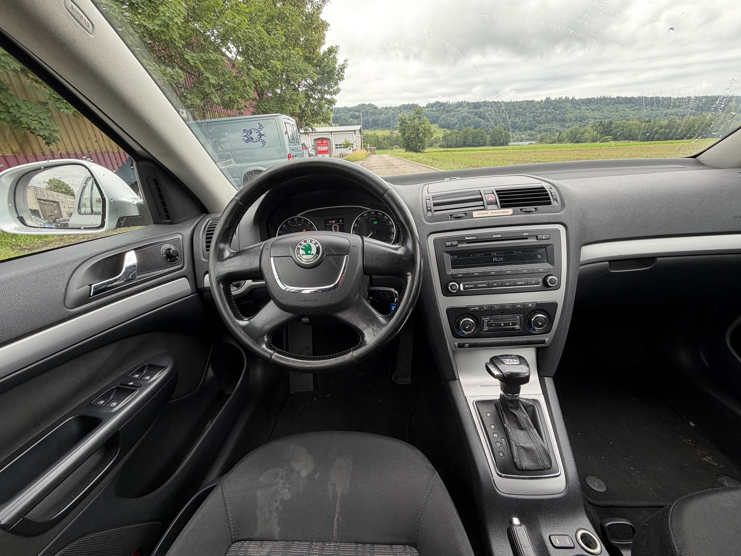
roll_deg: +2.9
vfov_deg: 85.7
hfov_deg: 102.1
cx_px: 370
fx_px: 300
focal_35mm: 14
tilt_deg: -24.4
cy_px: 278
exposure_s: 1/121
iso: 80
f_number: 2.2
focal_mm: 2.22
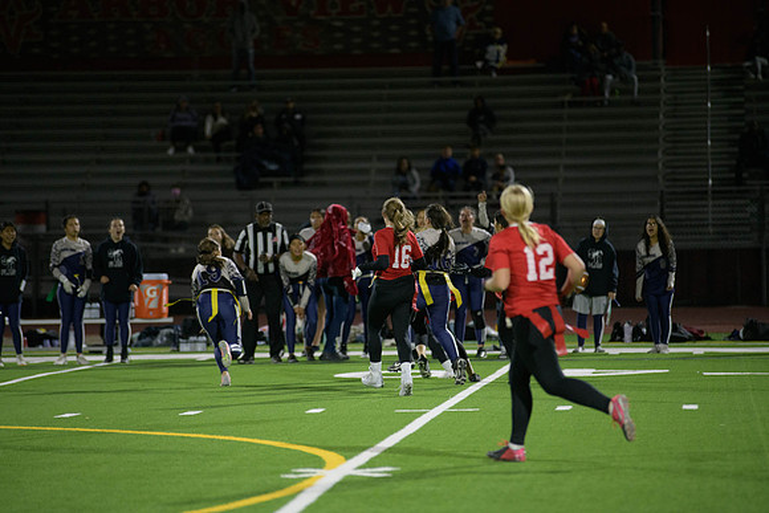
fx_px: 4273
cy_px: 256
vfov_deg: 6.9
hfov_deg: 10.3
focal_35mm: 200
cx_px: 384
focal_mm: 200
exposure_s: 1/640
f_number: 2.8
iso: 3200
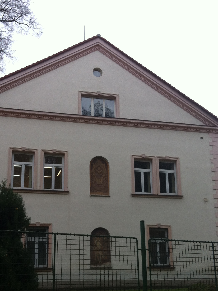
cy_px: 186
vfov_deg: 37.9
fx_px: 421
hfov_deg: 29.0
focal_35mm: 50
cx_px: 98
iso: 80
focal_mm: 3.85
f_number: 2.8
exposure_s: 1/267
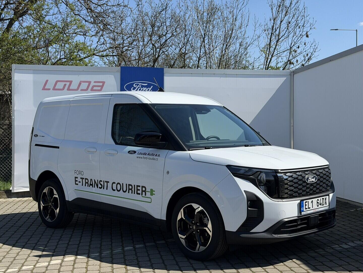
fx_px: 503
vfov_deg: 30.3
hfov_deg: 39.7
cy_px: 136
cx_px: 182
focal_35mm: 48
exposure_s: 1/6024
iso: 64
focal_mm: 6.76
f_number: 1.78
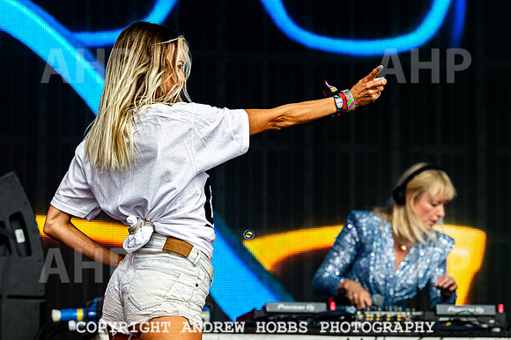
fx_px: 2375
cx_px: 267
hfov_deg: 12.3
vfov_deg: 8.2
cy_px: 142
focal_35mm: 167
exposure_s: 1/400
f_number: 5.6
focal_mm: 140
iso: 280
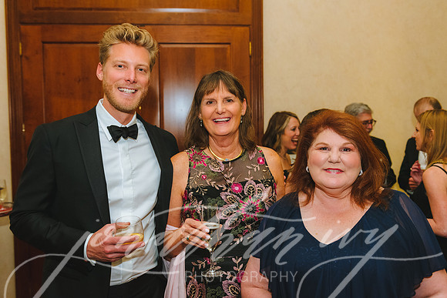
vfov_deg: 37.9
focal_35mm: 35
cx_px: 224
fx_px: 435
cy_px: 149
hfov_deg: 54.4
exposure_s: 1/125
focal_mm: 35
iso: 3200
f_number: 4
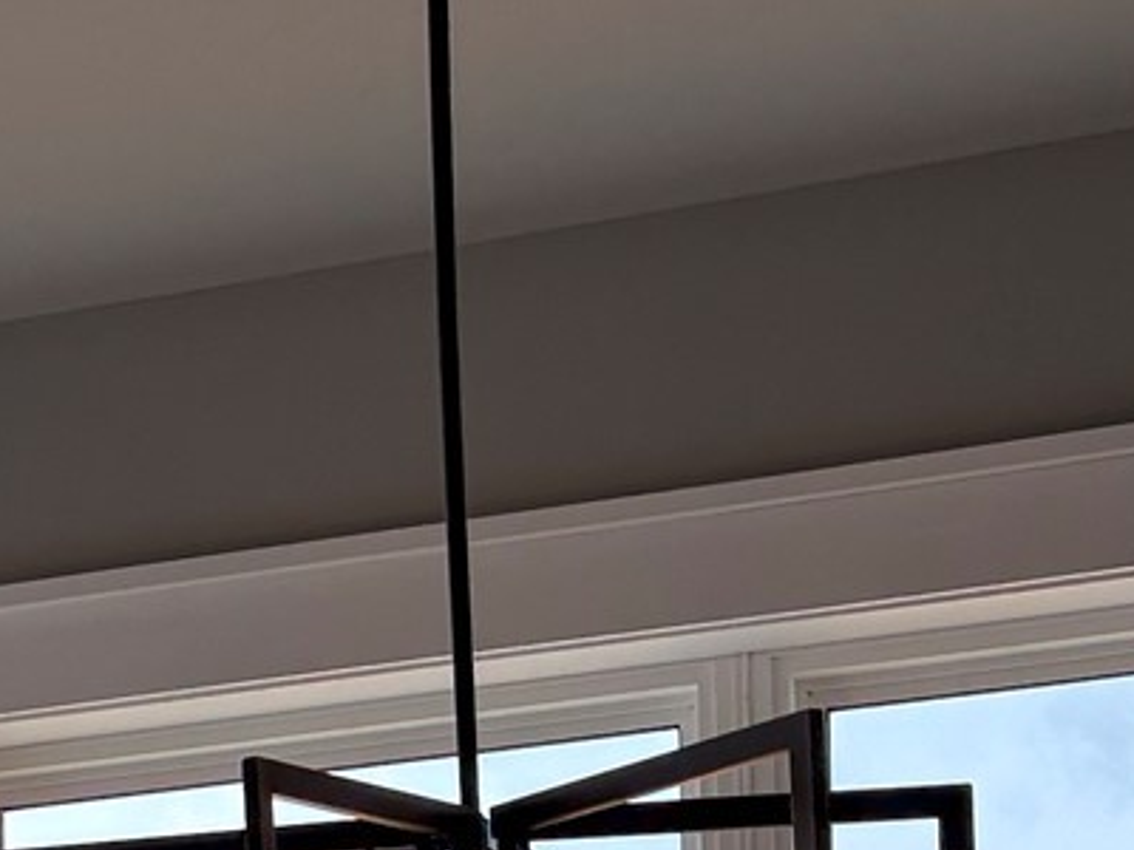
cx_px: -644
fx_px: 4357
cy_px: 1901
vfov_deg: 10.0
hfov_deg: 13.8
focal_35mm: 133
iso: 64
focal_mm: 5.96
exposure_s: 1/1484
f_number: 1.6
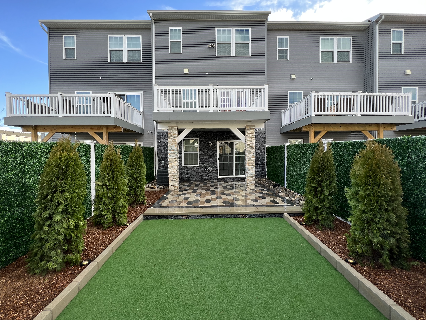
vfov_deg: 89.9
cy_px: 160
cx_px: 213
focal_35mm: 13
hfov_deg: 106.2
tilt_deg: -1.6
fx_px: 160
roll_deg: +1.4
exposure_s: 1/175
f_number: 1.8
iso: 32
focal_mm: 1.57
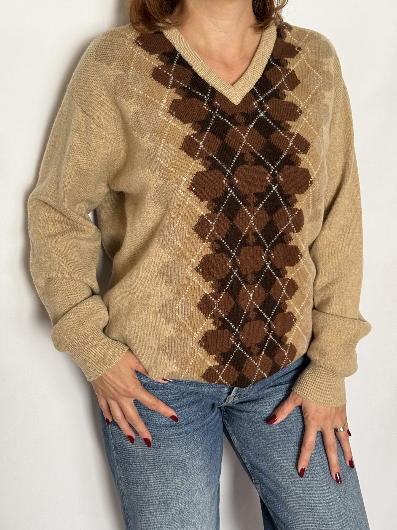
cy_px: 265
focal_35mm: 48
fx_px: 734
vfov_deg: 39.7
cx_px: 198
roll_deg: -0.6
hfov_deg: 30.3
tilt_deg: -19.7
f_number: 1.78
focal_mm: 6.76
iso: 100
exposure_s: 1/95
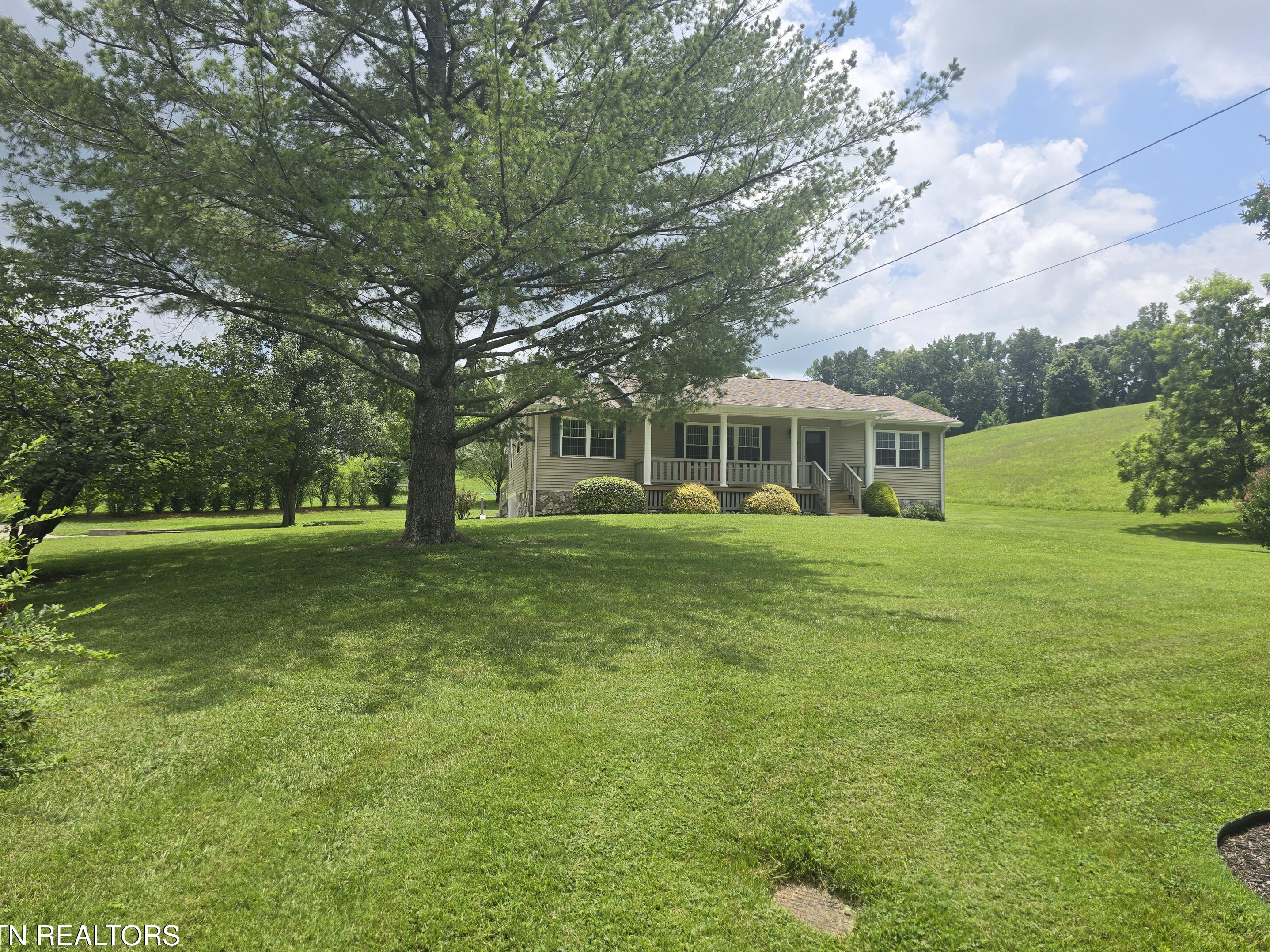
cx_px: 633
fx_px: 880
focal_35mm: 24
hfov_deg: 71.6
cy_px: 484
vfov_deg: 56.8
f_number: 1.7
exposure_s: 1/871
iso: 12
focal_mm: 6.3
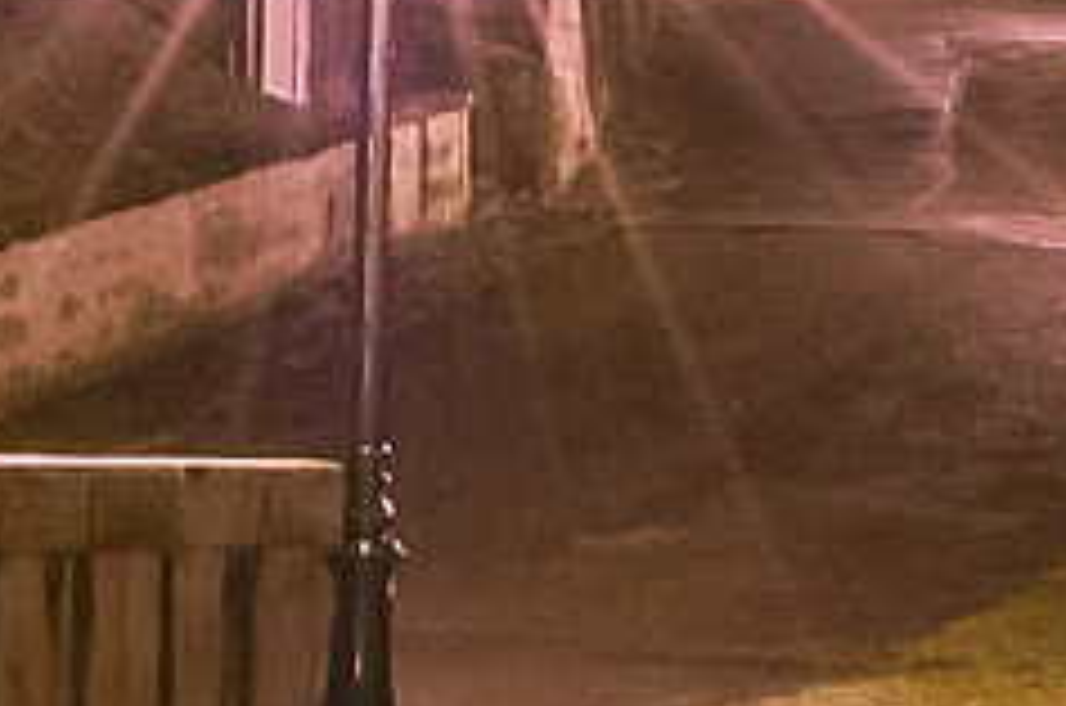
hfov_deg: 7.6
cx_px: 2991
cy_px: 344
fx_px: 7181
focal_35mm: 243
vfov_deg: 5.6
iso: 100
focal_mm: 24
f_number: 16
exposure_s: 10
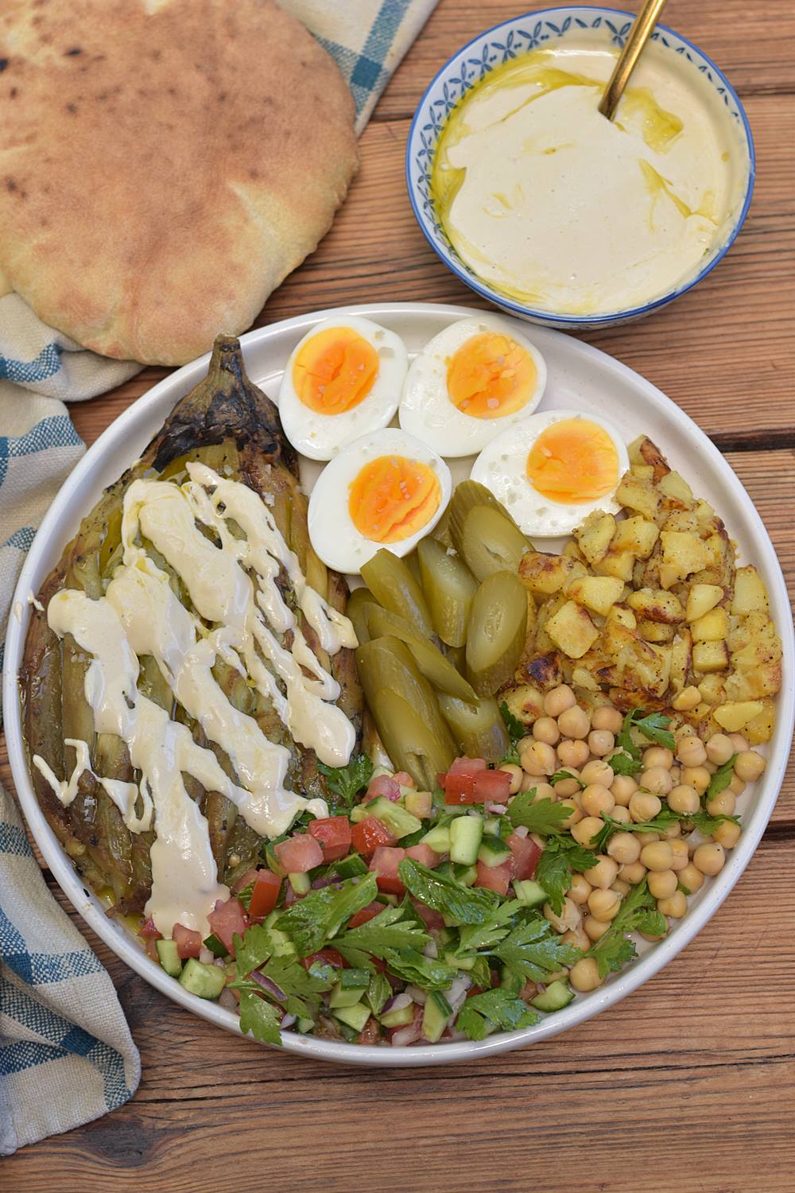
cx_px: 398
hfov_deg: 18.2
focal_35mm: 75
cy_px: 596
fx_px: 2484
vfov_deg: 27.0
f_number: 4.5
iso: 200
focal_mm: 50
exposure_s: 1/160
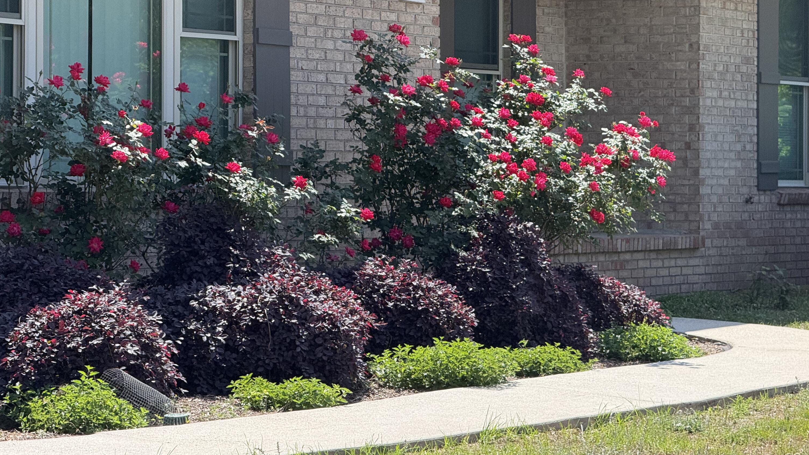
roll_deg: +0.1
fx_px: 2810
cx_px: 404
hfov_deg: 16.4
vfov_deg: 9.3
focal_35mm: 131
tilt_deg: +0.8
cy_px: 198
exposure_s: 1/601
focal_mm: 15.66
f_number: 2.8
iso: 64
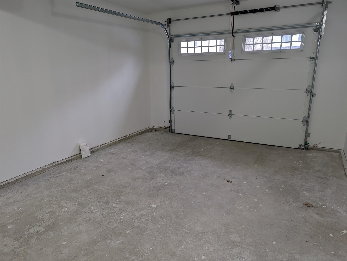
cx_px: 174
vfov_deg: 56.9
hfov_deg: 71.5
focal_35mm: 24
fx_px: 241
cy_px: 130
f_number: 1.68
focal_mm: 6.9
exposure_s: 1/34.4
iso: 46
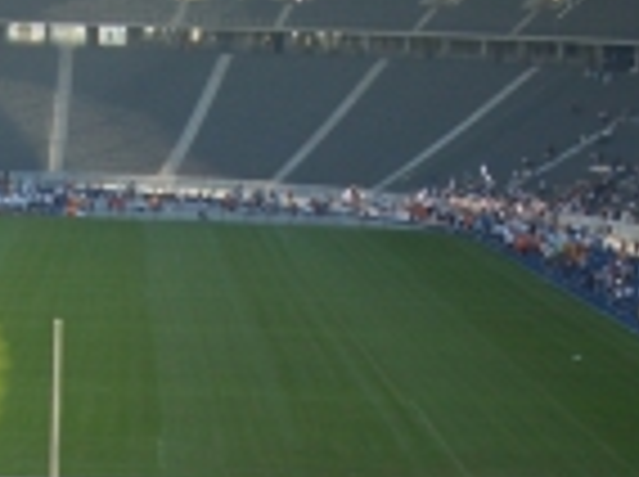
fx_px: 2101
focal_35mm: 114
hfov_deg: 17.0
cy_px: 580
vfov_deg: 12.6
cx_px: 52
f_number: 2.6
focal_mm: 5.8
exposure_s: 1/250
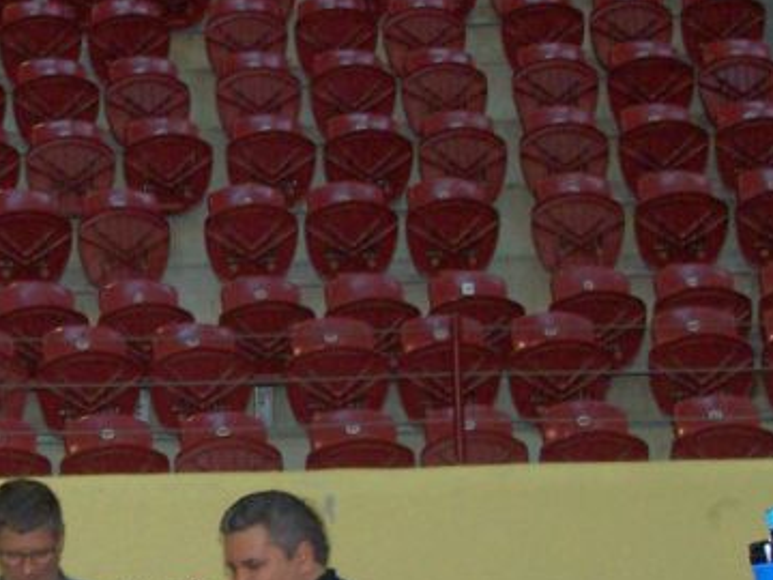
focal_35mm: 145
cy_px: 490
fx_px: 3238
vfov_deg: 10.2
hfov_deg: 13.4
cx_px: -39
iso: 140
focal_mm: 8.5
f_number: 3
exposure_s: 1/60
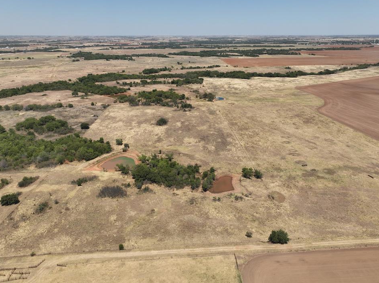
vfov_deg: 53.0
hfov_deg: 67.3
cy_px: 135
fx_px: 284
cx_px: 190
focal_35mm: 26
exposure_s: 1/2000
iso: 100
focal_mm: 12.29
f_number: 2.8
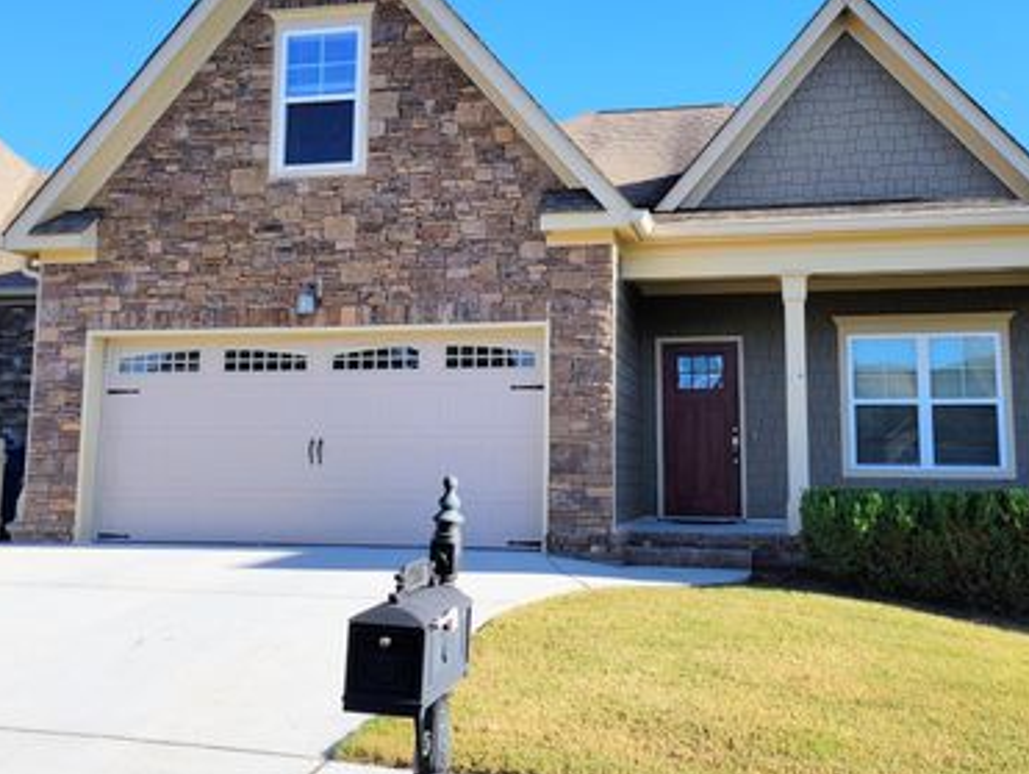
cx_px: 574
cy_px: 340
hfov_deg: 52.5
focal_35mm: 35
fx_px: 1041
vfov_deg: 40.7
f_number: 1.8
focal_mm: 5.4
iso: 40
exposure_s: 1/1050
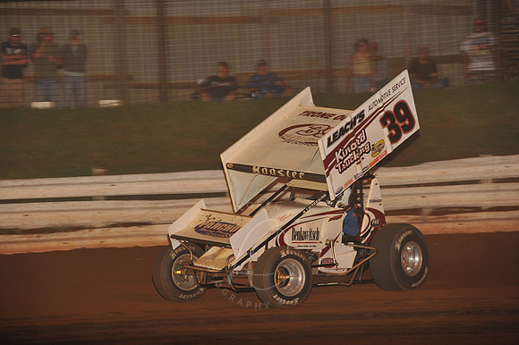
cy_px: 172
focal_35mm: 170
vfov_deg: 8.1
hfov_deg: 12.1
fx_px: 2449
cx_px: 260
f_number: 6.3
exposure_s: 1/320
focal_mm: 170
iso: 1000
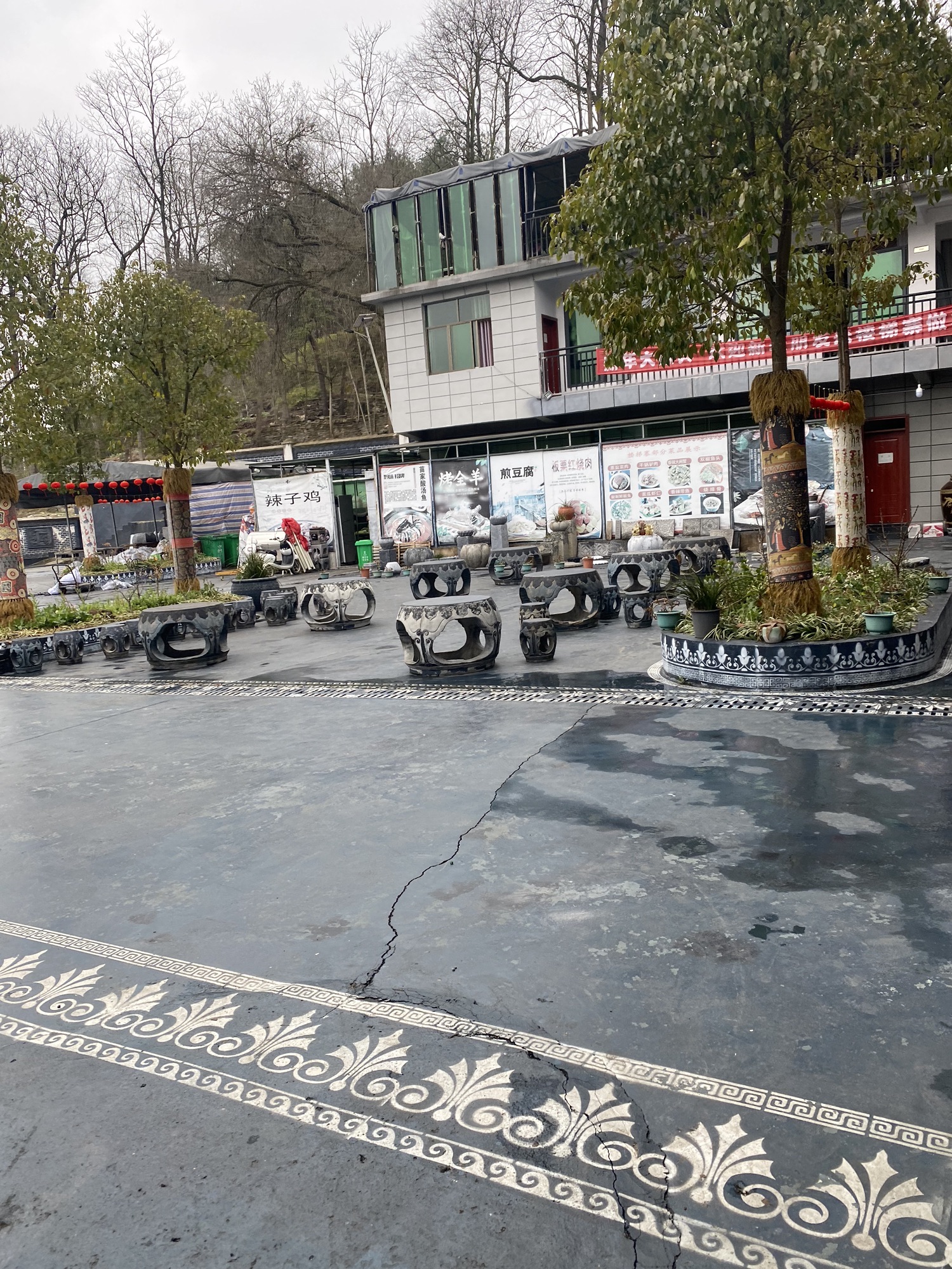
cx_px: 476
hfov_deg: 53.1
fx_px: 953
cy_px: 634
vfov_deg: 67.3
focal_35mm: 26
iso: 32
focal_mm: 4.25
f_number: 1.8
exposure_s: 1/346
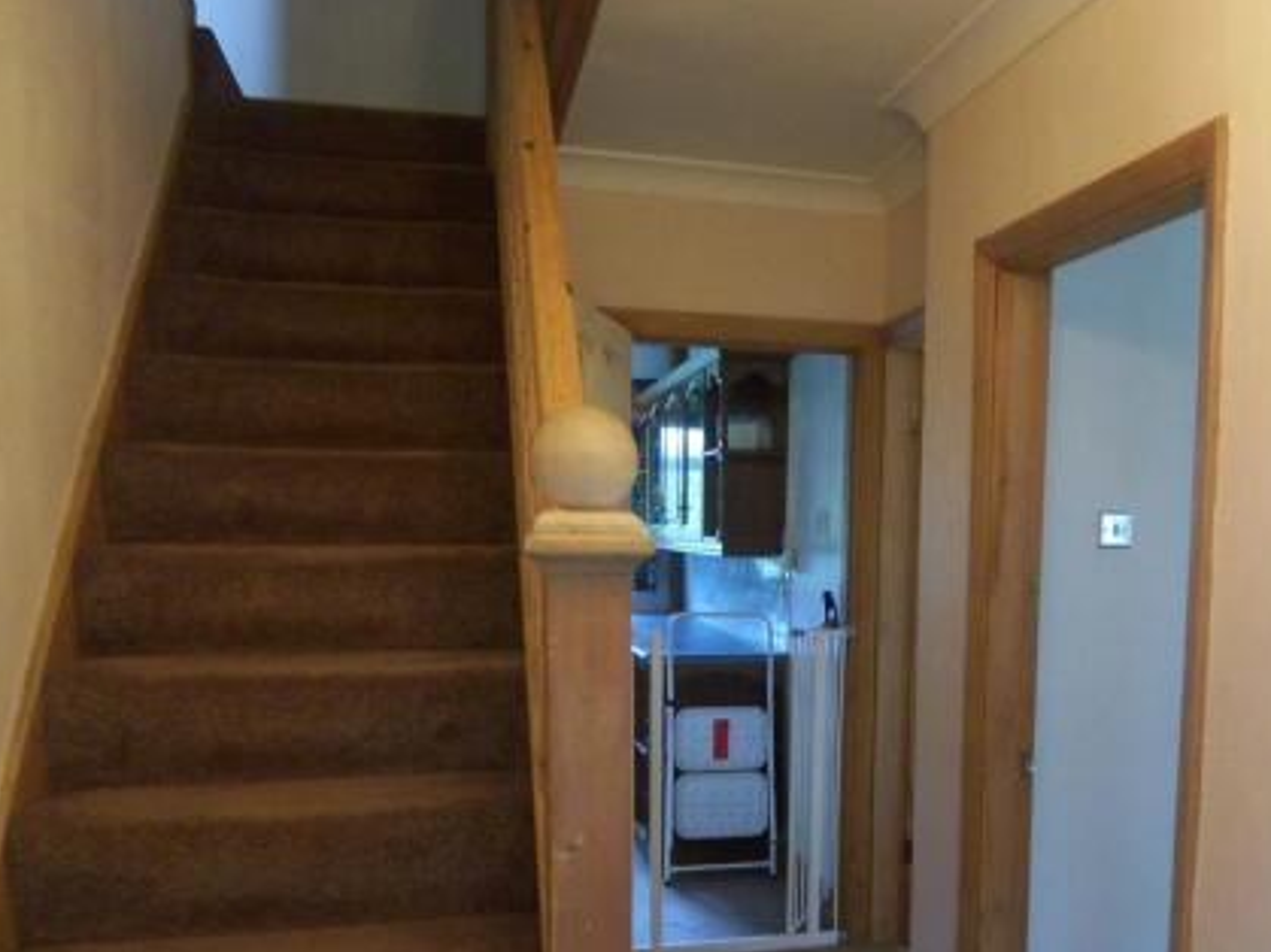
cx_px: 787
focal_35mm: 32
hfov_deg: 56.2
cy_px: 653
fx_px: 1175
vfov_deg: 43.4
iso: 200
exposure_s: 1/8
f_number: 2.8
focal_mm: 3.8
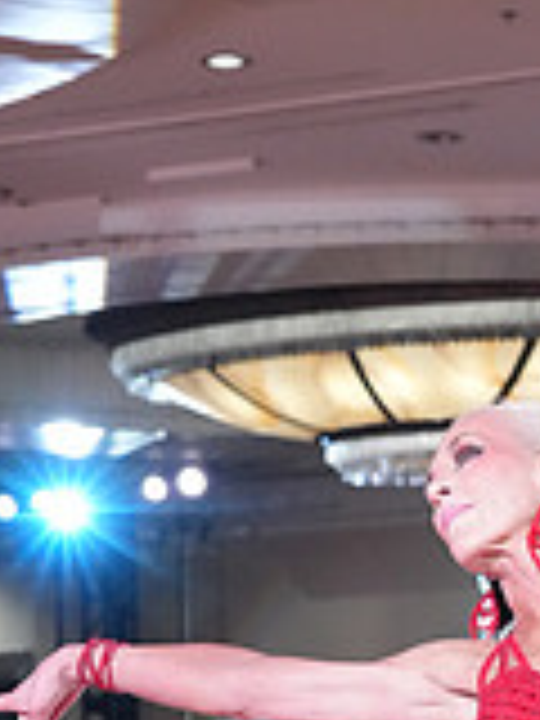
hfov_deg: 8.1
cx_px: 862
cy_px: 936
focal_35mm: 178
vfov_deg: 10.8
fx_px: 3702
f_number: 5
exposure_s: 1/320
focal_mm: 51
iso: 5000
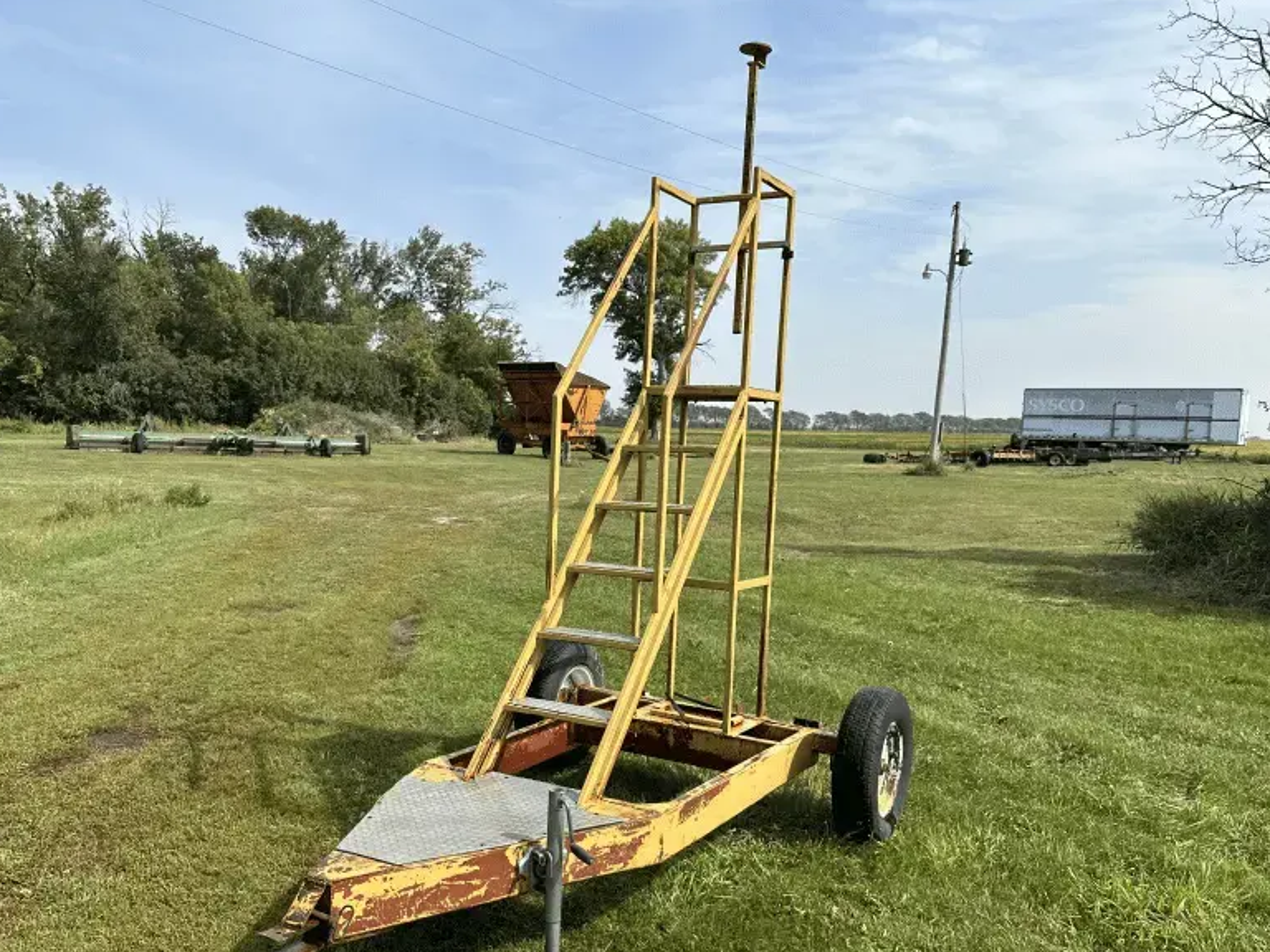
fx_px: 1101
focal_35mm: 30
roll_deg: +0.1
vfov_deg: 46.7
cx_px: 585
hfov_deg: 59.9
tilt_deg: -5.3
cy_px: 534
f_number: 1.78
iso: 80
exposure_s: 1/4545
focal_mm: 6.86
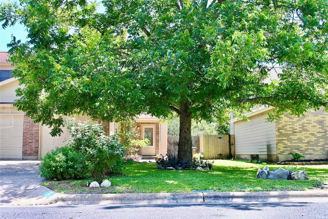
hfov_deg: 49.6
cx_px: 164
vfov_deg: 34.2
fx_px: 355
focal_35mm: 39
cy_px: 110
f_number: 8
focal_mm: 26
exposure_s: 1/250
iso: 400
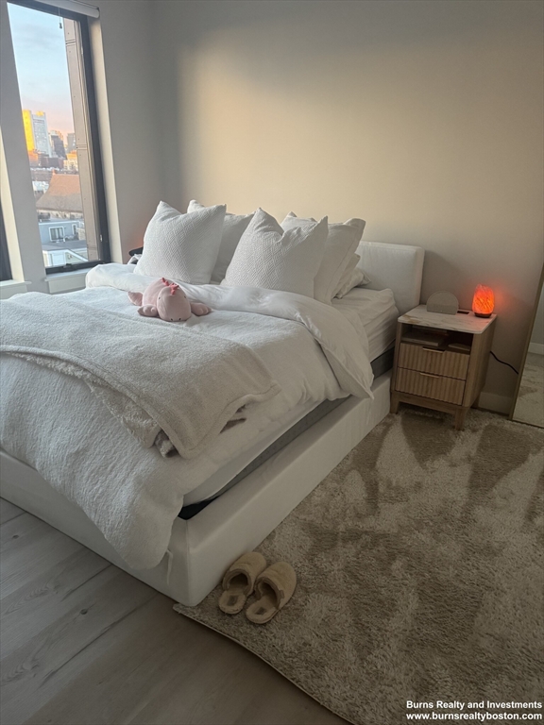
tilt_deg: -20.8
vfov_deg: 71.6
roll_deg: -0.1
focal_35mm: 24
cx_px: 272
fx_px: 503
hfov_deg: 56.8
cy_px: 362
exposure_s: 1/60
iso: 400
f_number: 1.78
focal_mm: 6.76
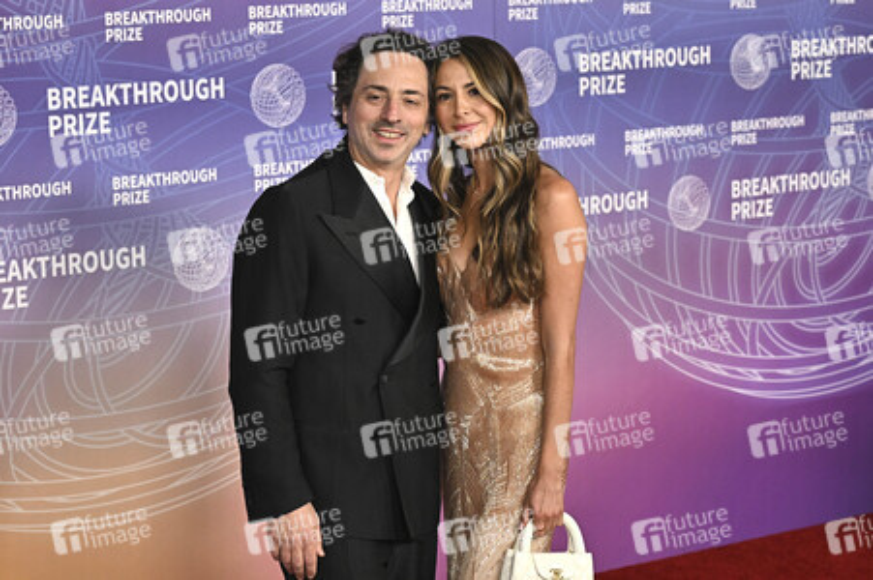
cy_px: 290
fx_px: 1381
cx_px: 436
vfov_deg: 23.7
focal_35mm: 57
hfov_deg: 35.1
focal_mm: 57
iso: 2000
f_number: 4
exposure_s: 1/320
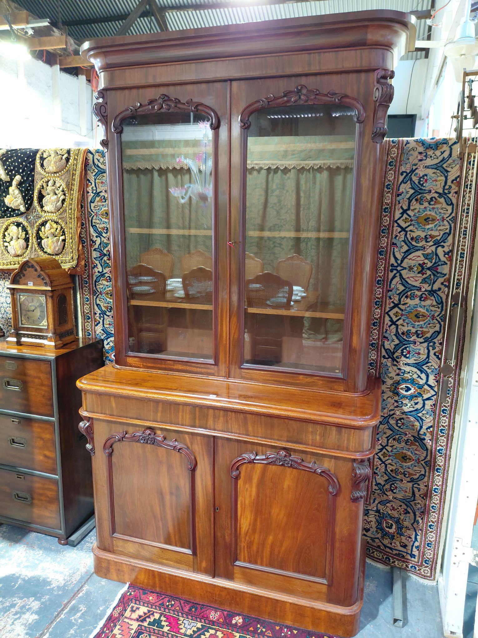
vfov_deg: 69.4
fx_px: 460
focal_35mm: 25
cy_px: 319
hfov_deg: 54.9
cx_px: 239
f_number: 1.8
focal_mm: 4.69
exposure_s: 1/33.4
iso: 400
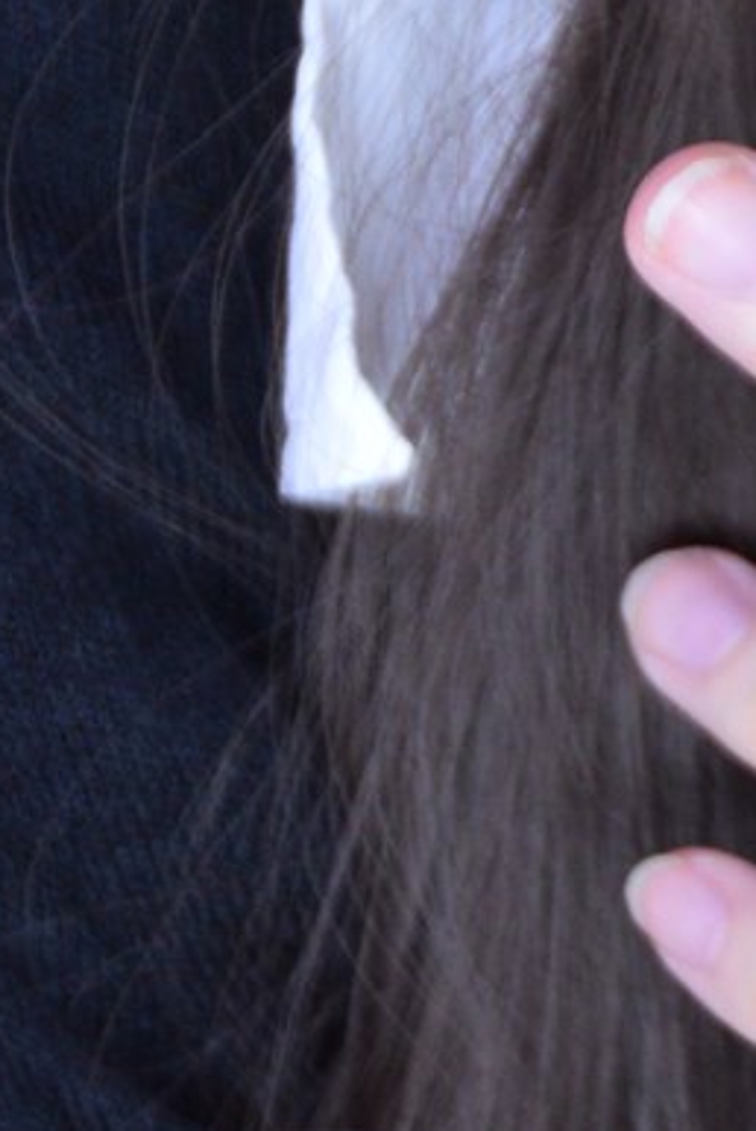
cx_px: 1887
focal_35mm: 326
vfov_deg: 6.3
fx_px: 10253
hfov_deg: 4.1
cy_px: 138
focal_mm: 35
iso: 400
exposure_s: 1/80
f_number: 4
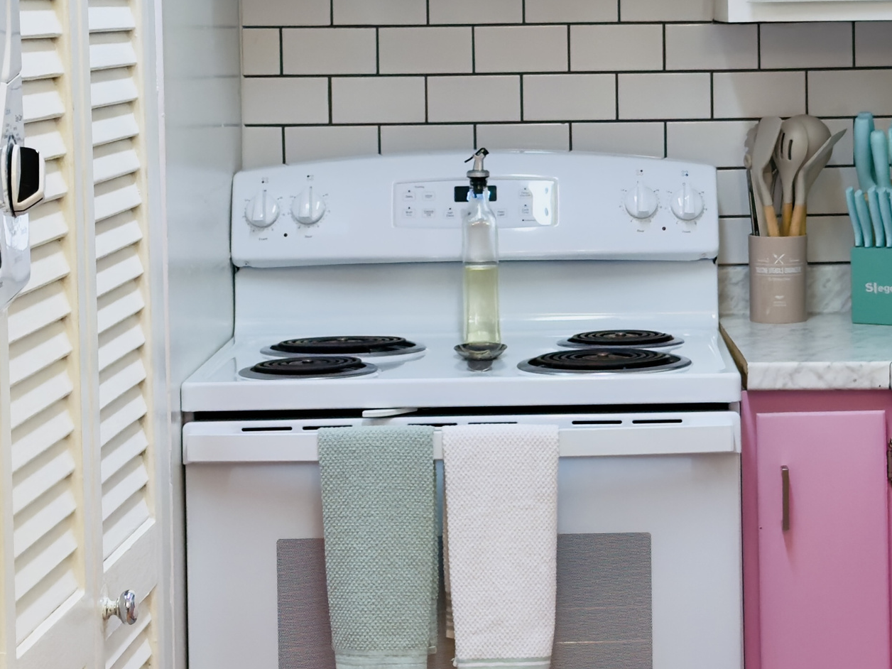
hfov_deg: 18.8
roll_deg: +0.9
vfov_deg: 14.2
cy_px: 181
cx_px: 602
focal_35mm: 104
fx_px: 2680
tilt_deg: -3.3
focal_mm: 6.76
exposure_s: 1/120
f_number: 1.78
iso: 64
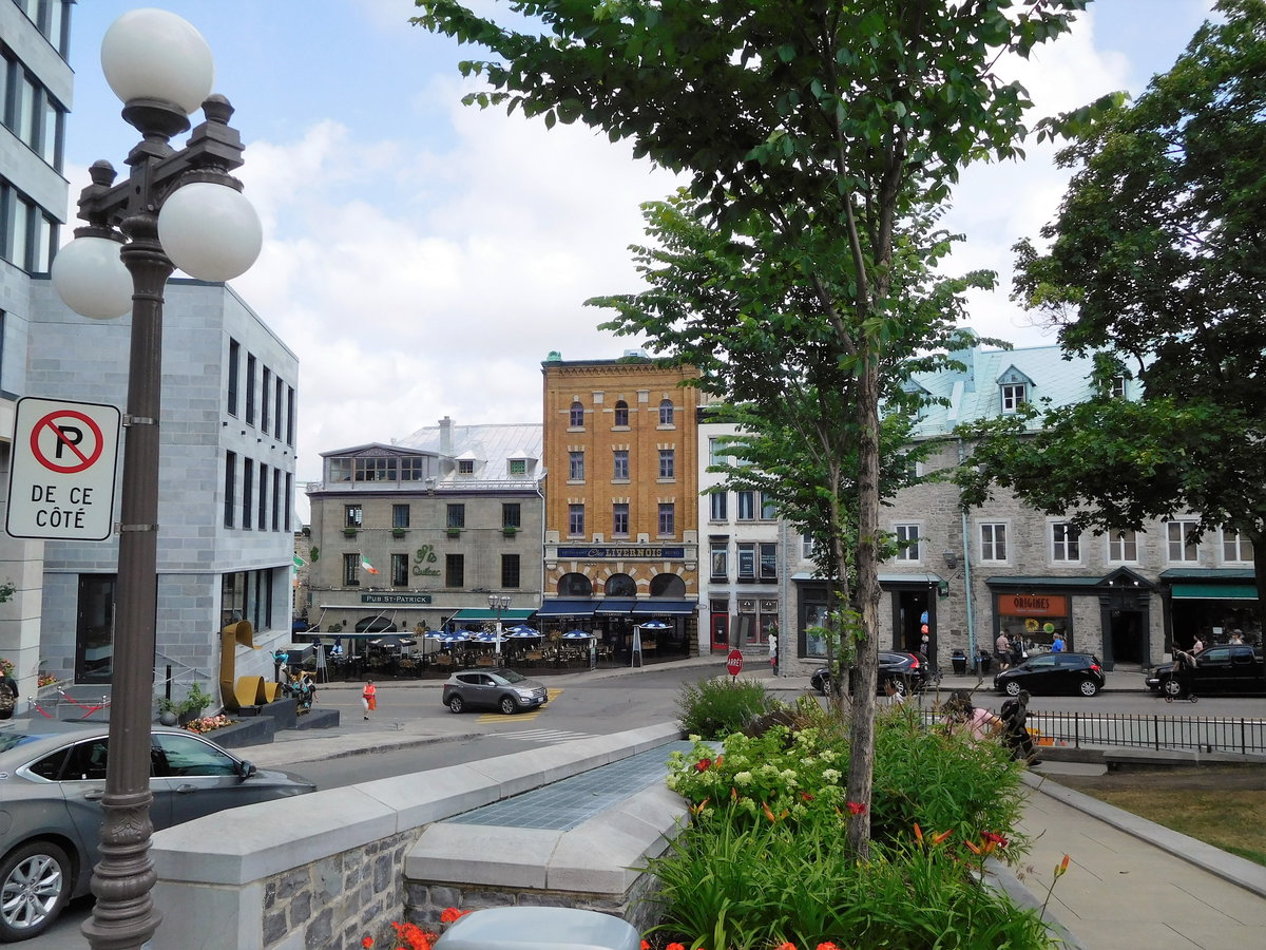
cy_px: 475
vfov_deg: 54.9
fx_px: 914
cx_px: 633
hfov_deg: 69.4
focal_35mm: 25
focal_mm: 4.5
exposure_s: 1/1000
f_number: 3.4
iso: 125
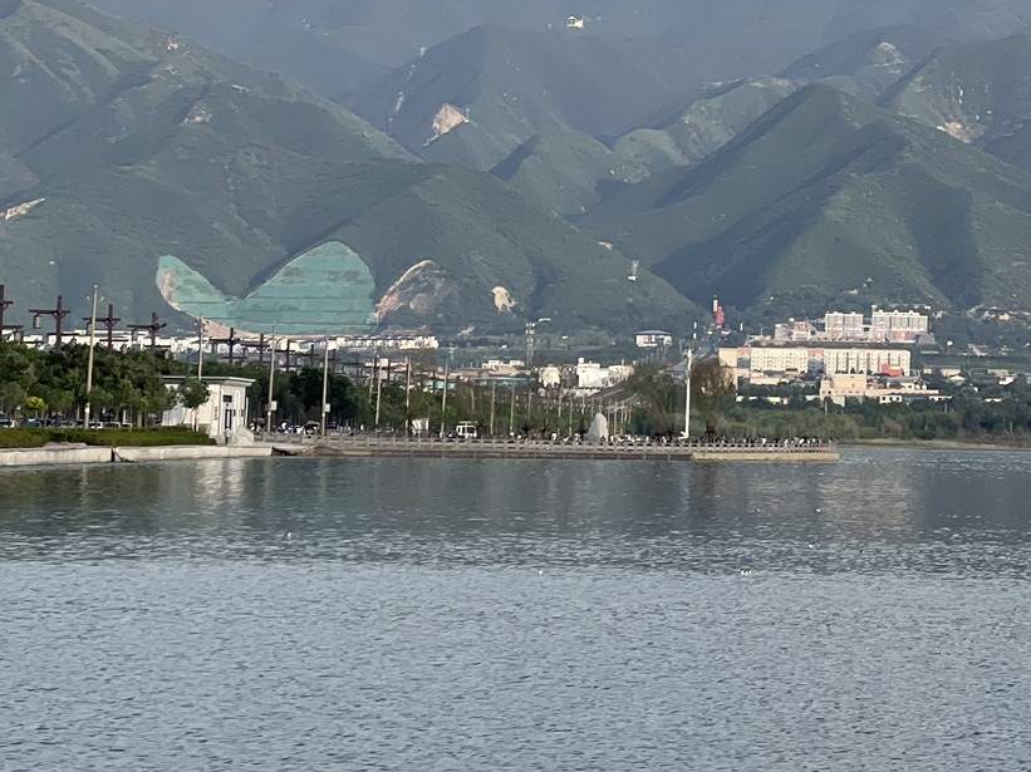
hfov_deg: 12.5
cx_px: 1075
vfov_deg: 9.5
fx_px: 4644
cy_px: 132
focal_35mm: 156
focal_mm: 7.5
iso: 20
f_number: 2.2
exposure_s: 1/686
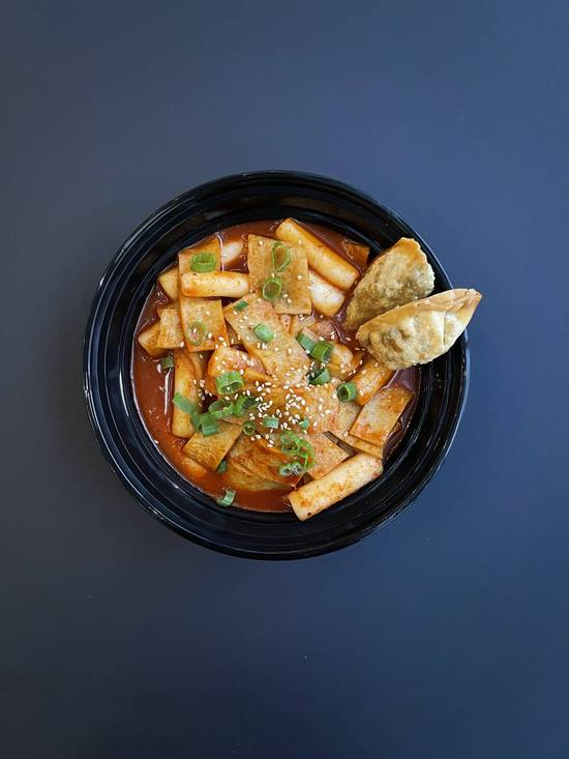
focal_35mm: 26
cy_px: 380
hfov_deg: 53.1
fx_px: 570
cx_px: 284
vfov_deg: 67.3
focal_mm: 5.1
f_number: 1.6
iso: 320
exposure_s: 1/60
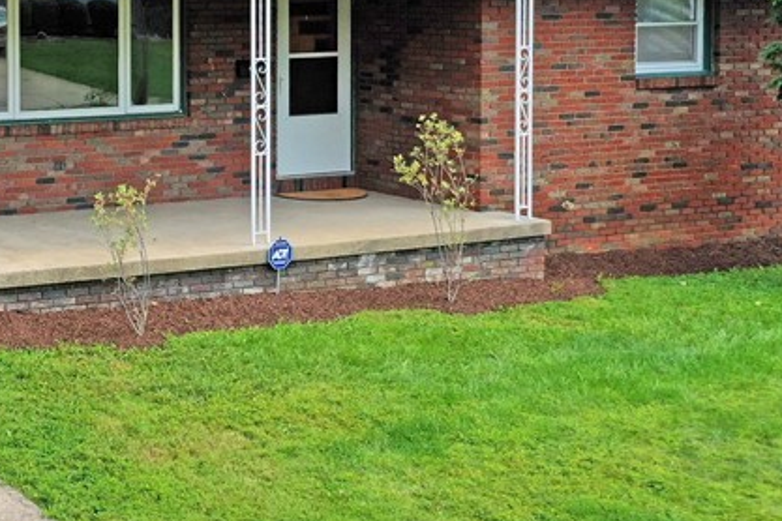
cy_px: 58
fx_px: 1586
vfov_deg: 18.4
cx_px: -26
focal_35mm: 73
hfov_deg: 26.1
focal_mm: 10.26
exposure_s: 1/400
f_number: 5.6
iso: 100
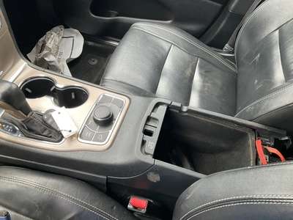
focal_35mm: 29
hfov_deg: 61.7
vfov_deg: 48.2
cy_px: 110
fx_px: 245
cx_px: 146
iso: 40
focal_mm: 3
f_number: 1.8
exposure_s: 1/122
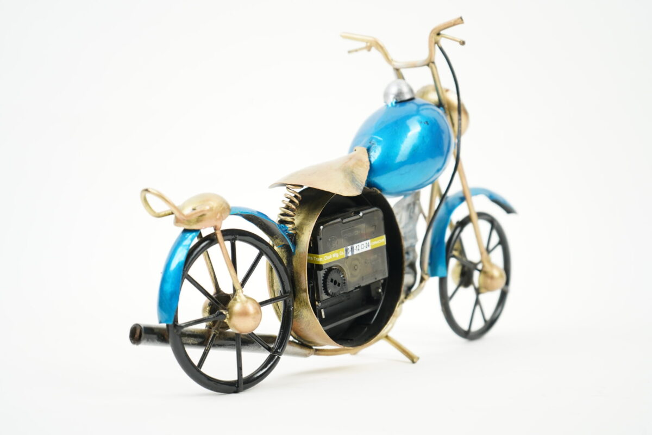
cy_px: 218
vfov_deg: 19.5
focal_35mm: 70
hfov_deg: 28.8
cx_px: 326
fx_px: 1268
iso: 1250
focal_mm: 70
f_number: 6.3
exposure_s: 1/320
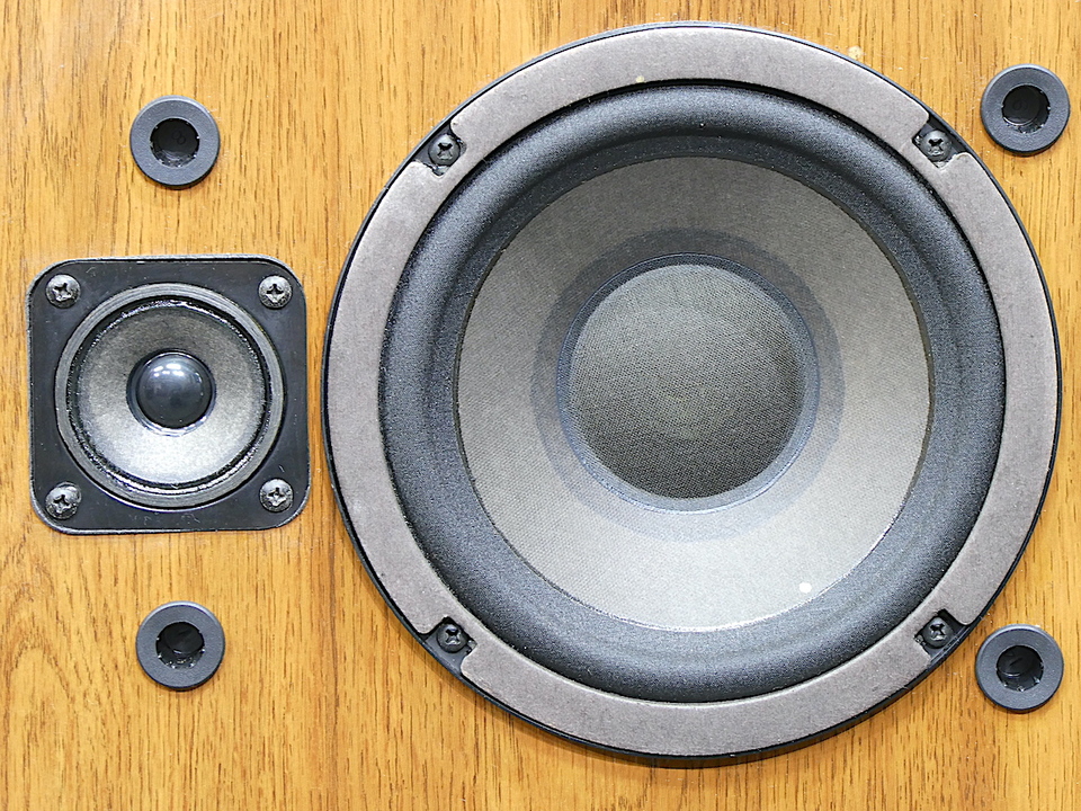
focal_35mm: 135
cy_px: 406
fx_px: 4216
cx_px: 540
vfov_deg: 11.0
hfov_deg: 14.6
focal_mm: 24.2
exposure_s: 1/1.3
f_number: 5.3
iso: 200
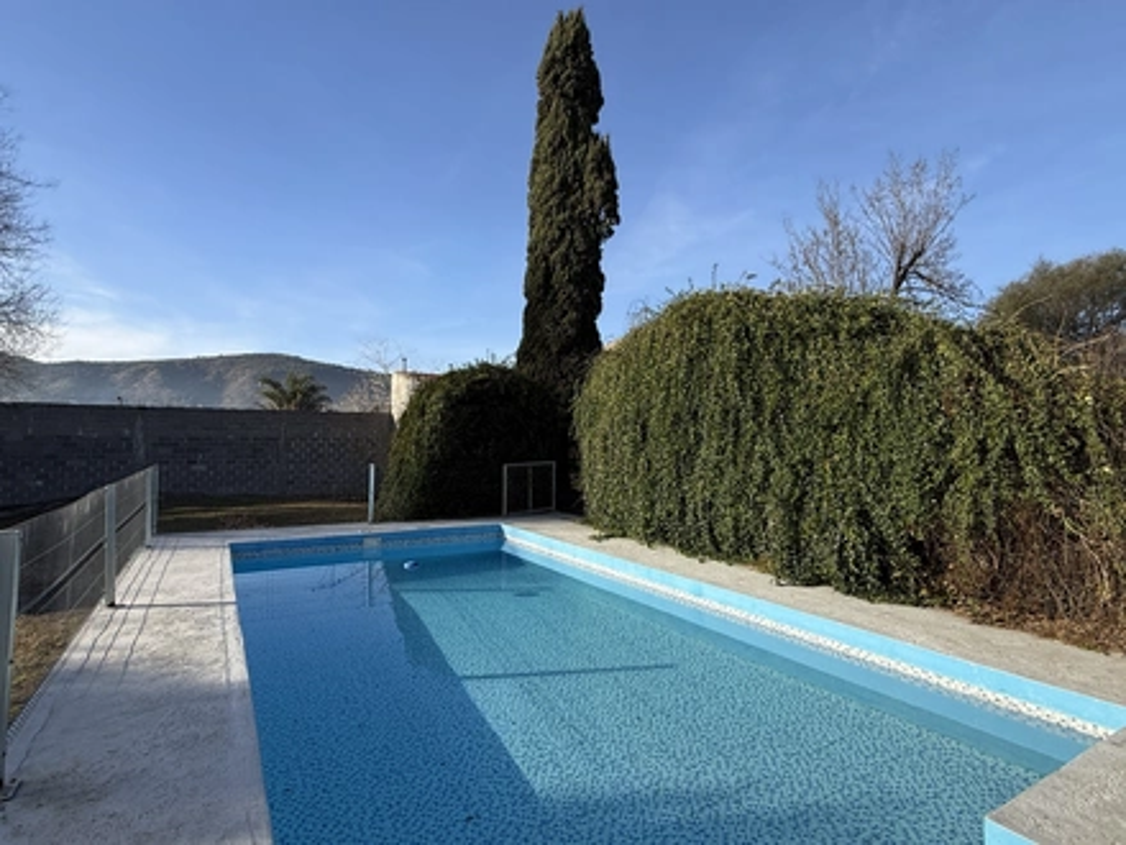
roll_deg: +0.7
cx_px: 563
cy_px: 422
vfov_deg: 85.7
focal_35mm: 14
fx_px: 455
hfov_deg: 102.1
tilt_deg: +3.3
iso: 50
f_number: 2.2
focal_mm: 2.22
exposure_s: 1/1033
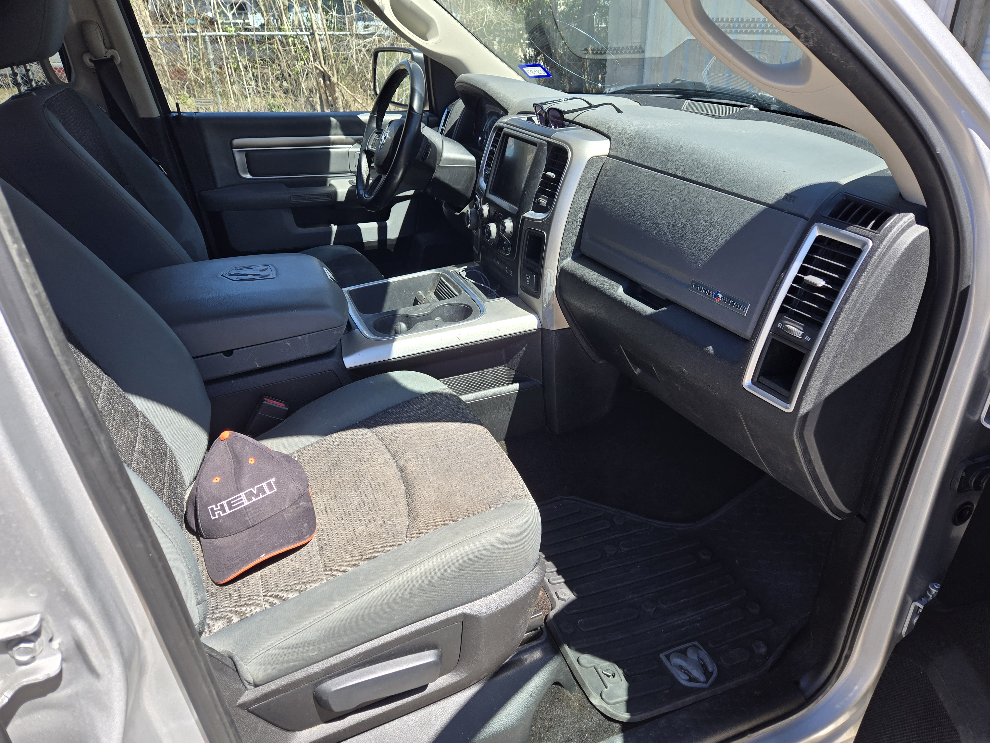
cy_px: 372
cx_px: 495
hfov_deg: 73.9
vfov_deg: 58.9
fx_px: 658
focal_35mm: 23
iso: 25
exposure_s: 1/500
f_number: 1.8
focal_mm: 5.4
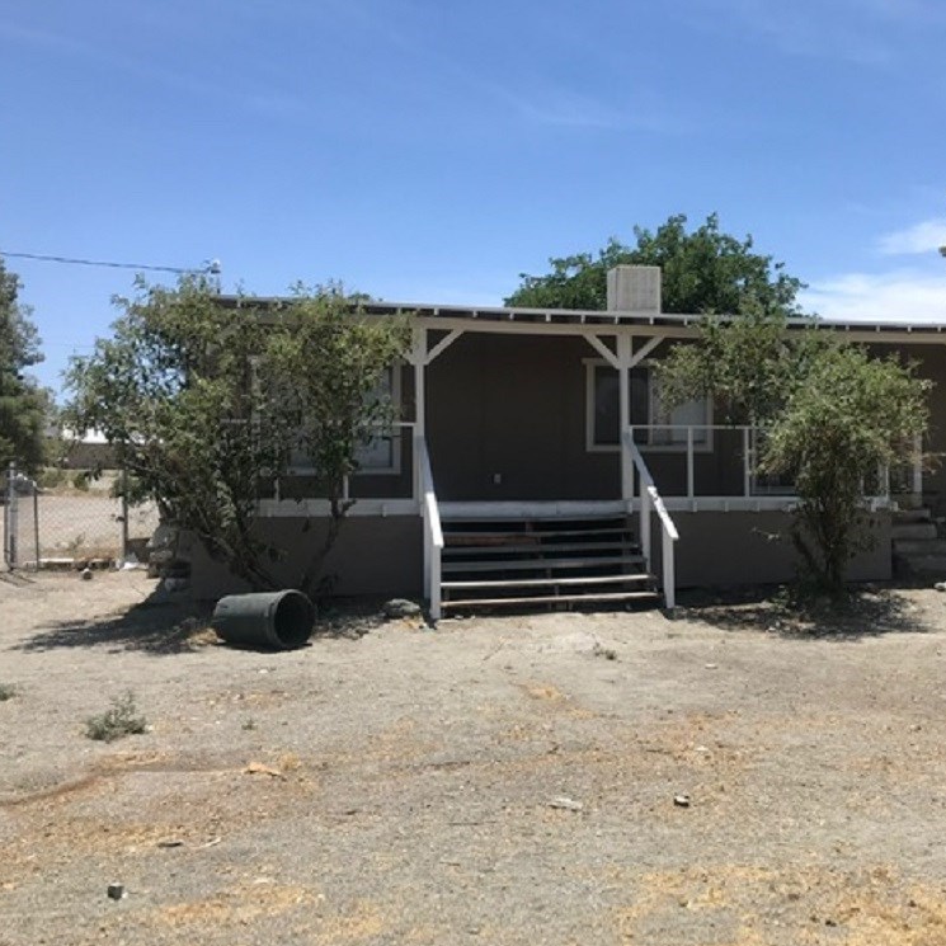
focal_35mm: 34
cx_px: 599
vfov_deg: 48.4
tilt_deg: -2.1
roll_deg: -0.2
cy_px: 484
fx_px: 1051
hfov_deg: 47.9
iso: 20
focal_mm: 3.99
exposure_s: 1/2336
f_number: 1.8
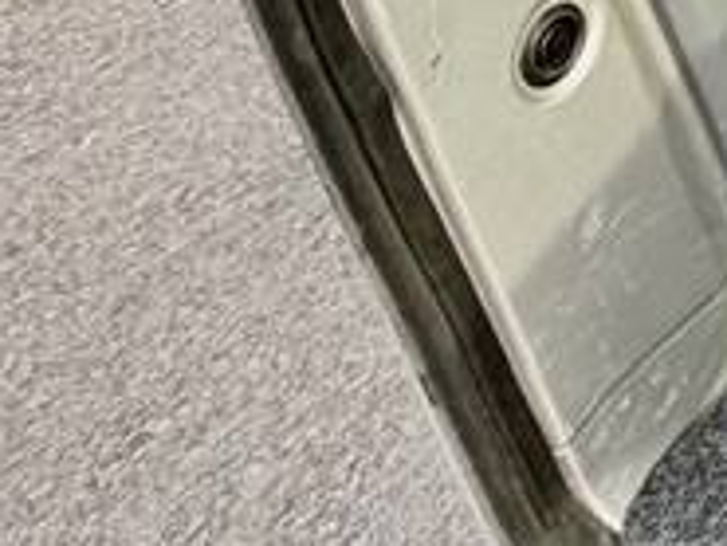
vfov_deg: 11.6
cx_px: 2165
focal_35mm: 97
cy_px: -888
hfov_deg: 11.5
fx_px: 2039
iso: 125
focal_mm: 2.22
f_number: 2.2
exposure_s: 1/121
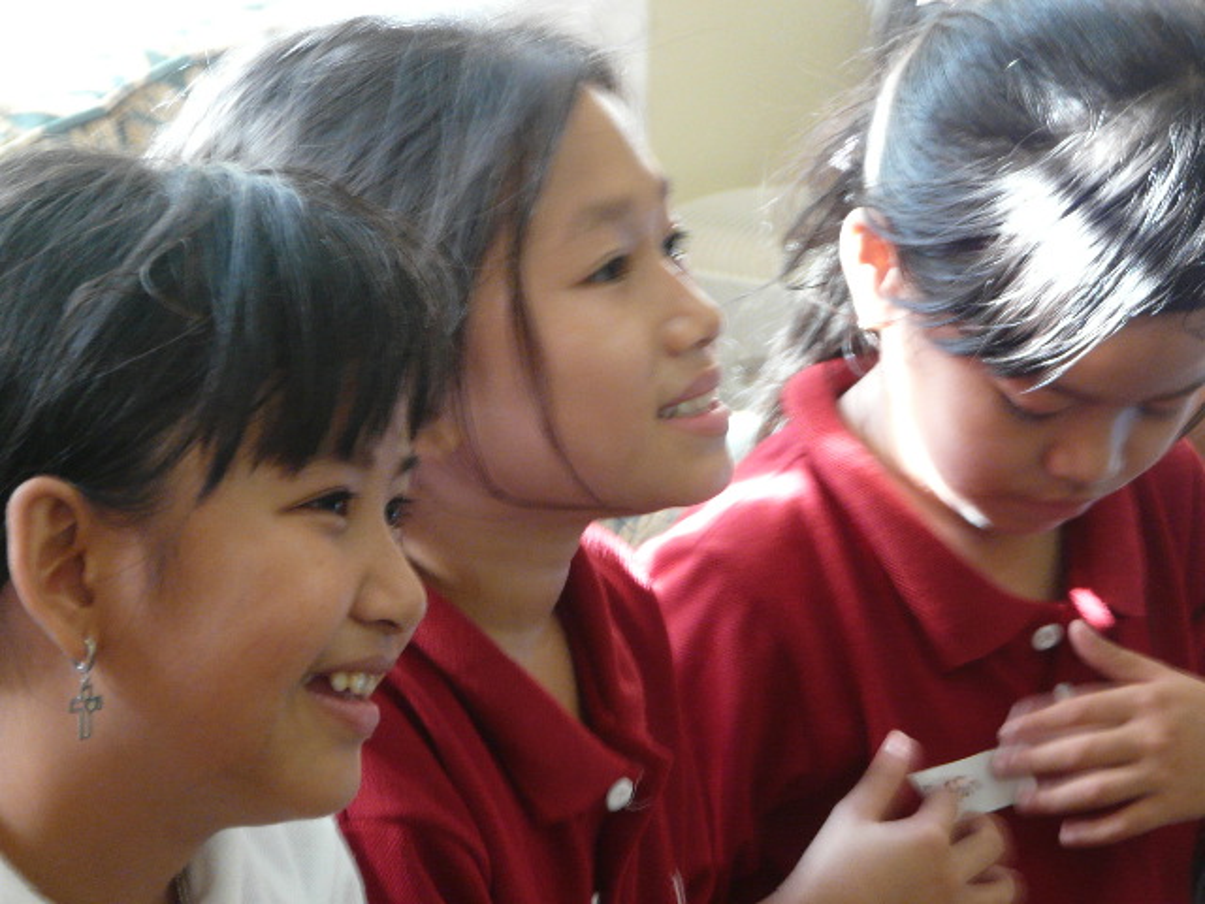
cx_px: 602
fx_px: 5326
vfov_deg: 9.7
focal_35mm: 153
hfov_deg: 12.9
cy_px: 452
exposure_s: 1/6
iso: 200
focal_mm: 19.7
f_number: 3.6
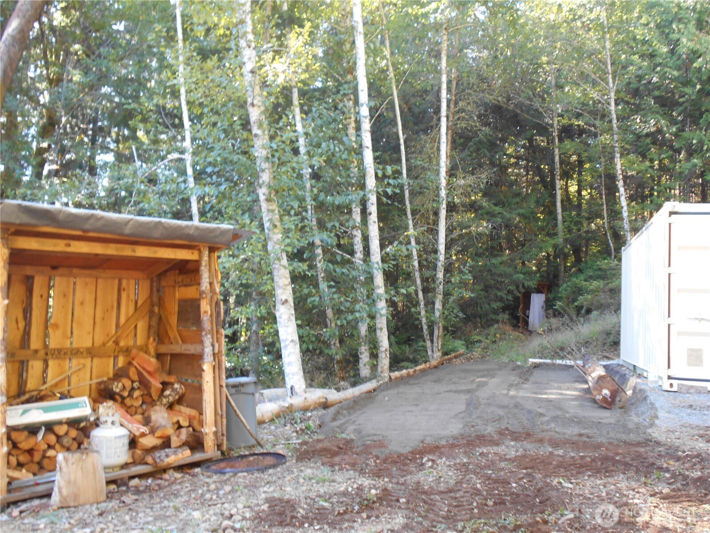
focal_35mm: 32
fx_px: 656
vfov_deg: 44.2
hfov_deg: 56.8
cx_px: 355
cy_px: 266
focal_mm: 5.8
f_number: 3.6
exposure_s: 1/30
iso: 180
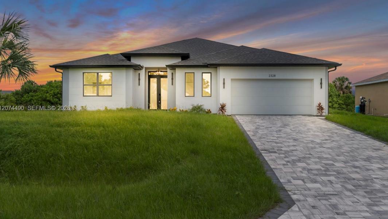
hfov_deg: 61.0
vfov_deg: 36.7
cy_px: 109
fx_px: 329
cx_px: 191
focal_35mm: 32
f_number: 8
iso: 100
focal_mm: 20
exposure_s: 1/250
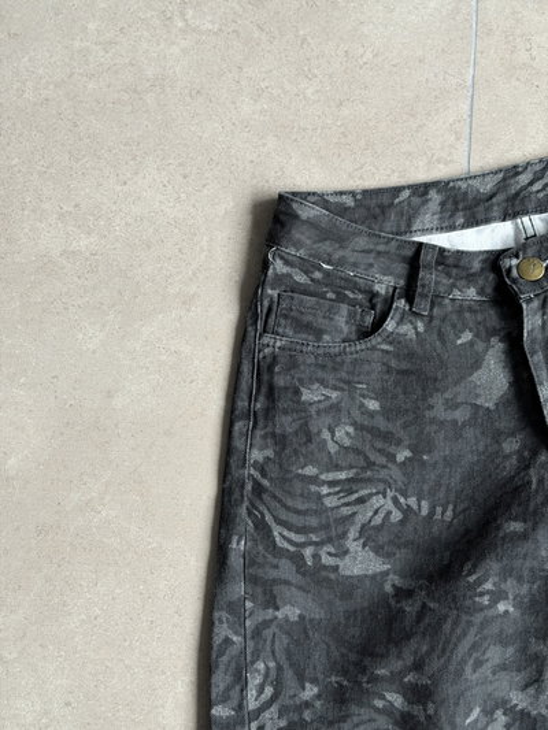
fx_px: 1013
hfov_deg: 30.3
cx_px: 274
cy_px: 365
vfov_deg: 39.6
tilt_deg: -81.8
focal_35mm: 48
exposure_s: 1/60
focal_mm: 6.76
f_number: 1.78
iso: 250
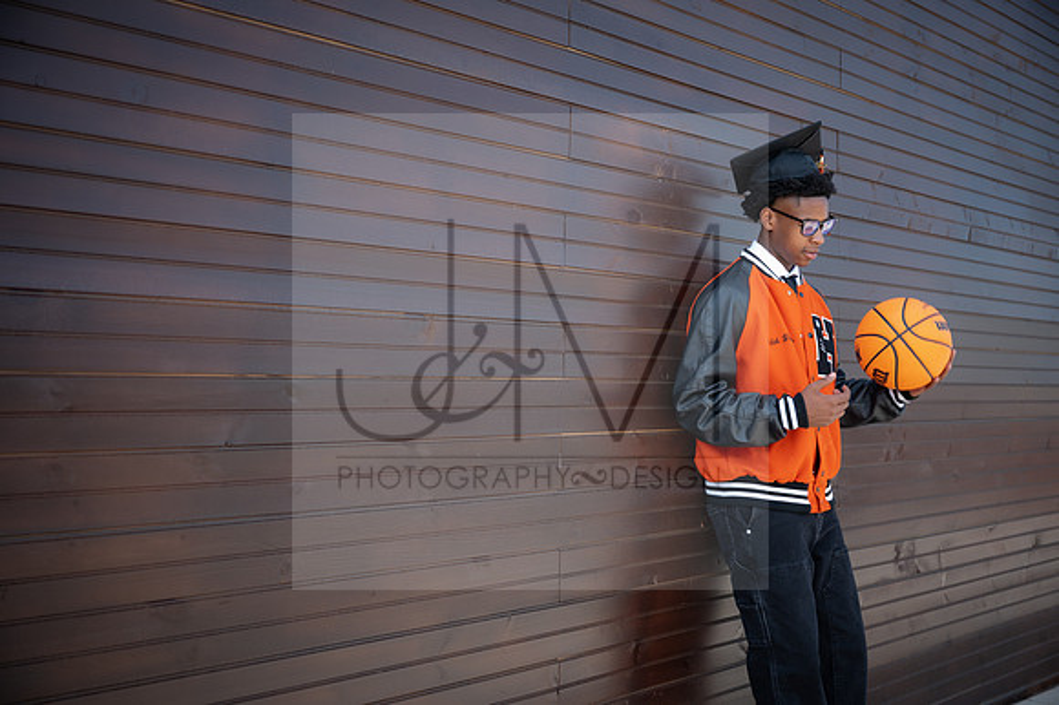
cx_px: 530
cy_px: 352
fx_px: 1117
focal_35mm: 38
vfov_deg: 35.0
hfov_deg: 50.7
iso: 50
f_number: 2.8
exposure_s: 1/200
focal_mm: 38
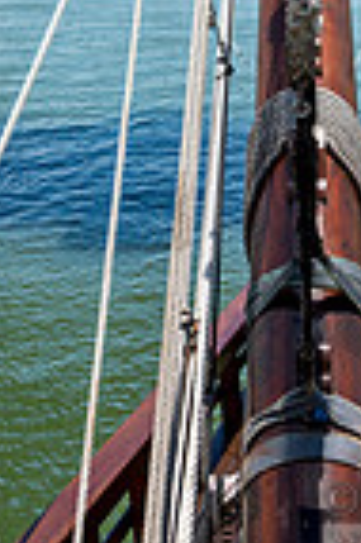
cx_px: 258
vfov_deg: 20.0
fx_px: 1327
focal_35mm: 88
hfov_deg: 15.4
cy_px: -273
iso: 110
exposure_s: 1/250
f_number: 8
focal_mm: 28
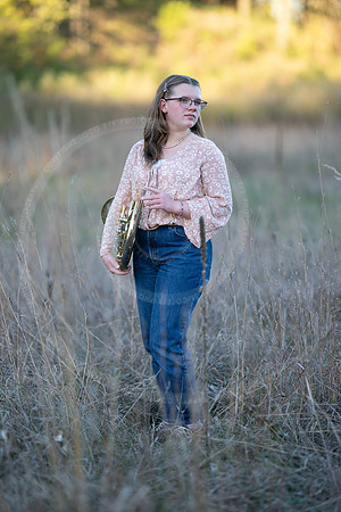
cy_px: 256
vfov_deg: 23.9
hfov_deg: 16.1
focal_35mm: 85
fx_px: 1208
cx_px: 170
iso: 160
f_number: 1.2
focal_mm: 85
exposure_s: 1/1000
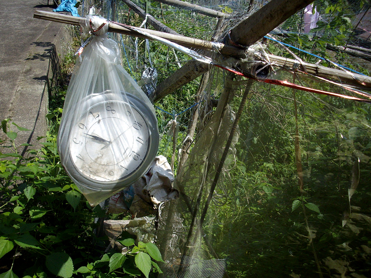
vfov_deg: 38.7
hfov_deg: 50.1
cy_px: 139
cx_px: 186
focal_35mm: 37
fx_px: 397
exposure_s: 1/250
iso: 80
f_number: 5.6
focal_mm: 6.2
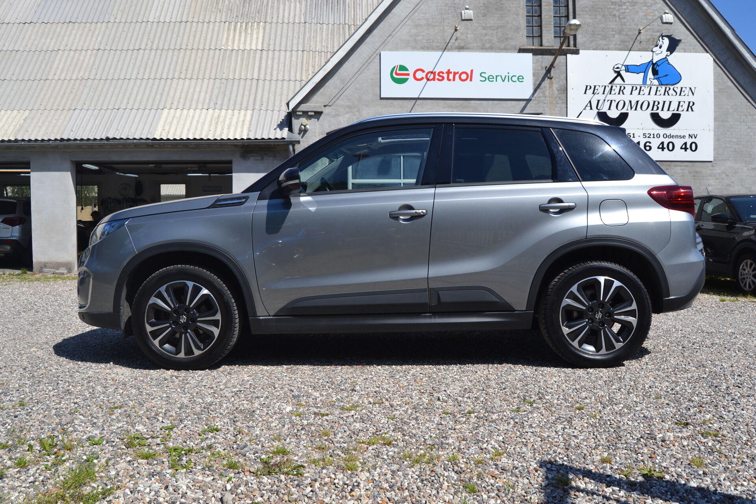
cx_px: 378
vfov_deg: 43.6
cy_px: 252
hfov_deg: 61.9
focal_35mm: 30
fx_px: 630
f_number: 9
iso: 100
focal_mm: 20
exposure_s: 1/320
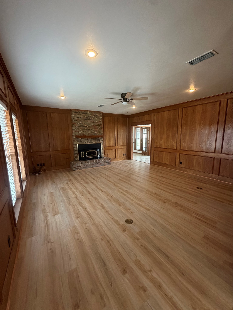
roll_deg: +0.7
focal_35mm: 14
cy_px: 155
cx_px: 116
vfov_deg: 102.1
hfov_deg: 85.7
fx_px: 126
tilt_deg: -8.6
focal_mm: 2.22
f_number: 2.2
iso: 400
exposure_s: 1/60
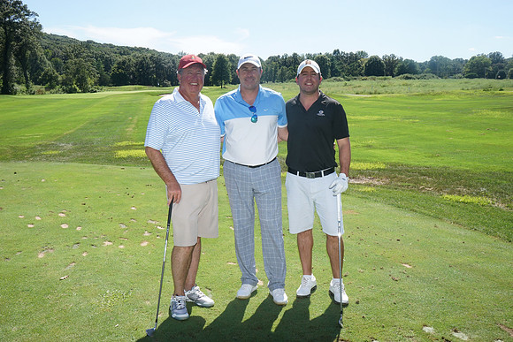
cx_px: 256
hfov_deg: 51.9
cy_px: 171
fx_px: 527
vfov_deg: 36.0
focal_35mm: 37
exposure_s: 1/250
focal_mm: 37
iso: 800
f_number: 18
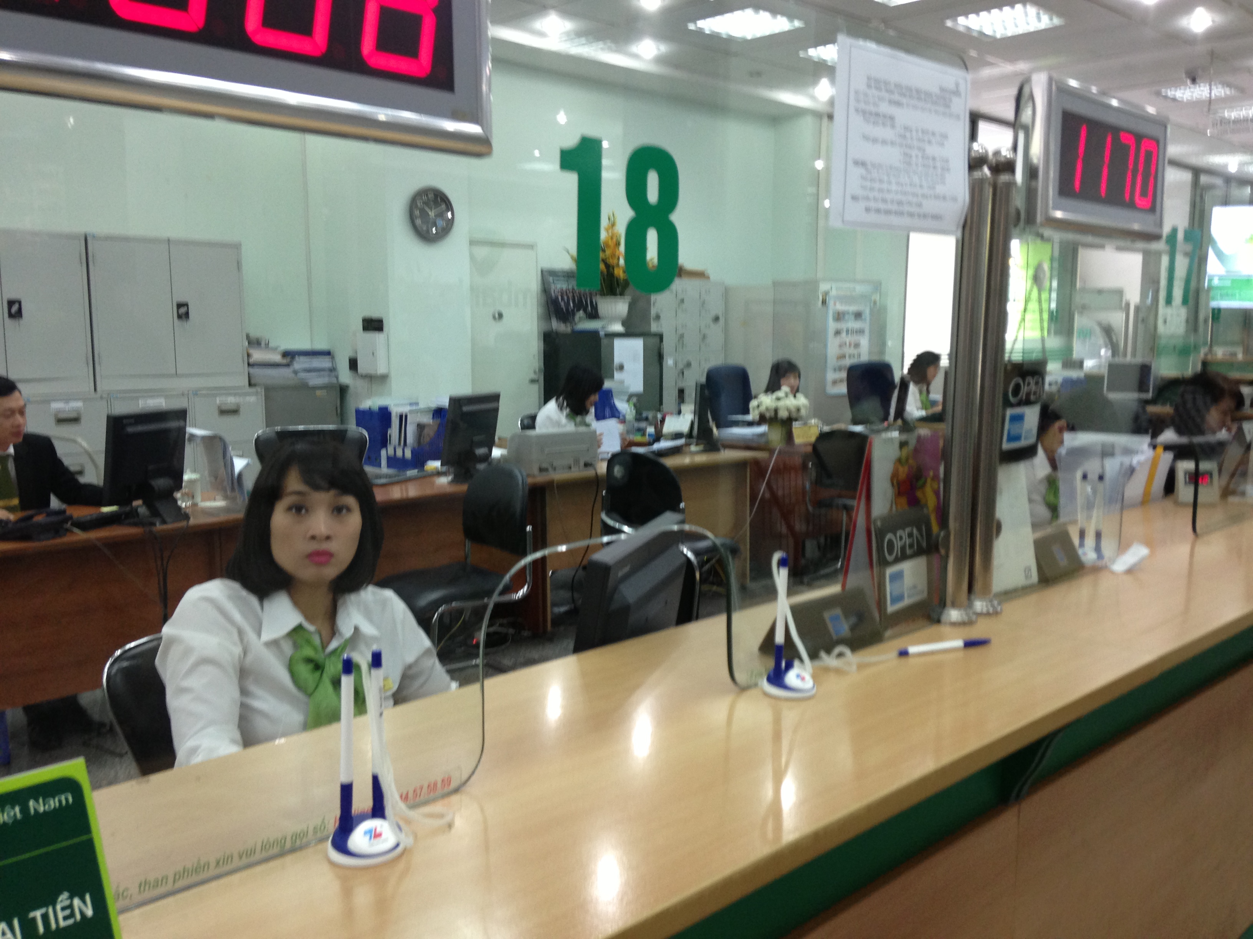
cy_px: 470
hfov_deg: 55.4
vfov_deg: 42.9
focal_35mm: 33
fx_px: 1195
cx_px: 626
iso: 125
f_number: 2.4
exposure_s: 1/20
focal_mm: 4.13
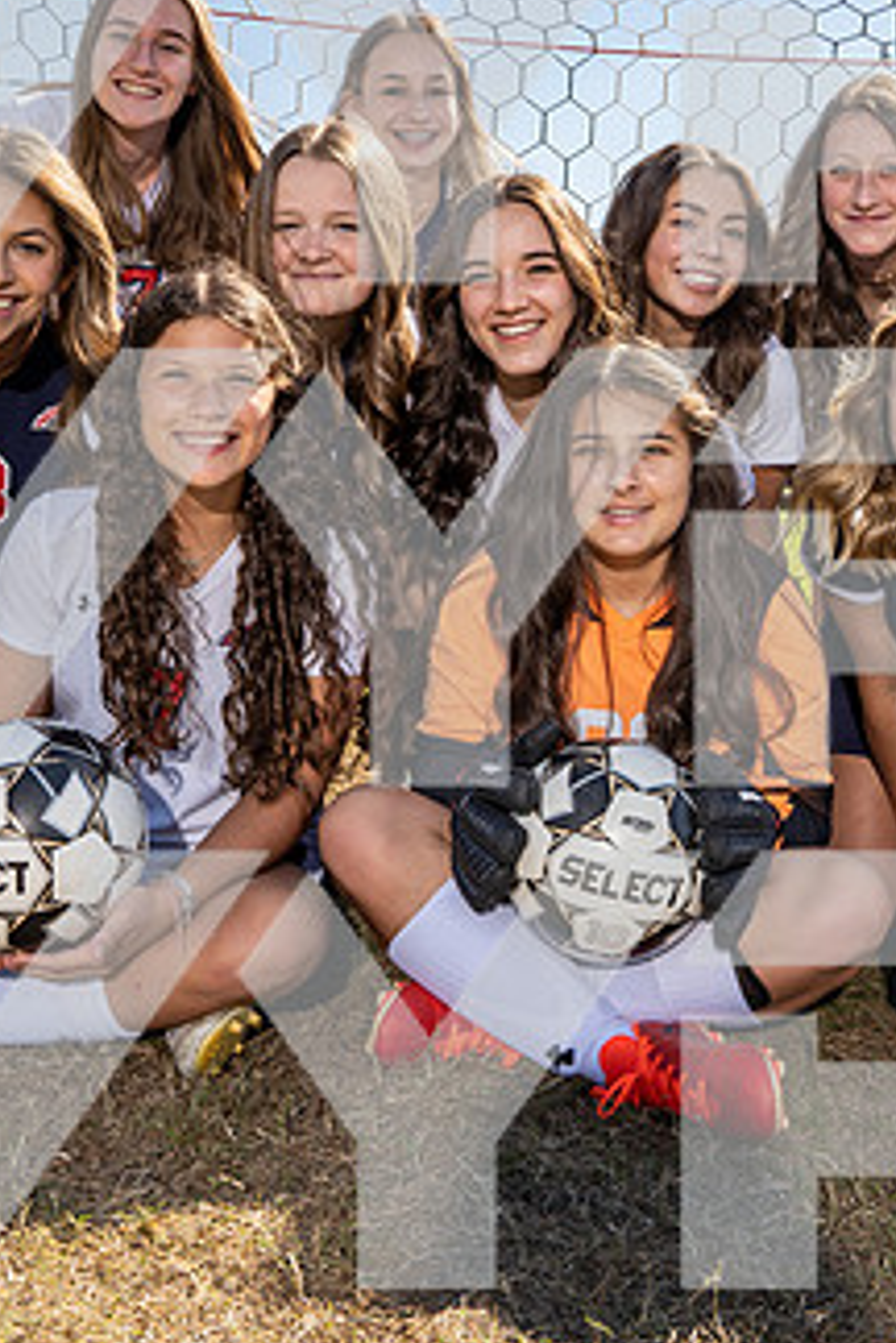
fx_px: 1605
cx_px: 614
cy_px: 570
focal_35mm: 43
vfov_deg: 45.3
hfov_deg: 30.9
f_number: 8
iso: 100
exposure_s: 1/125
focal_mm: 24
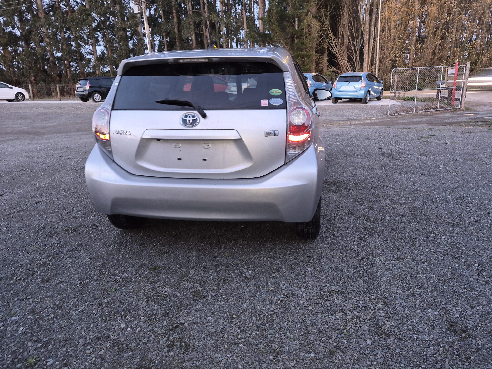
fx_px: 327
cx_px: 246
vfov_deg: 58.9
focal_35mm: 23
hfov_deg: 73.9
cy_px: 184
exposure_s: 1/8
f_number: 1.8
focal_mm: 5.4
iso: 320
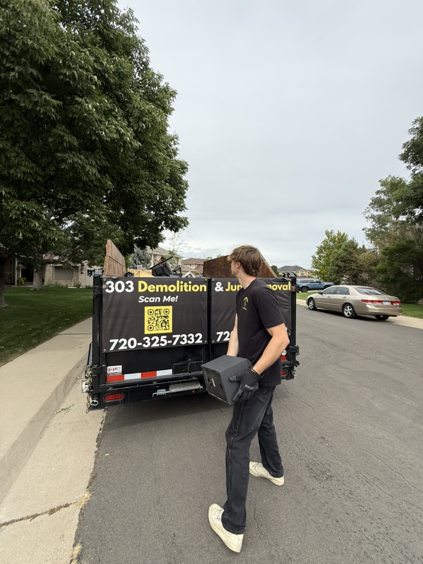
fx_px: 228
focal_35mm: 14
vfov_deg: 102.1
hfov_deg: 85.7
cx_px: 212
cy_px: 282
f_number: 2.2
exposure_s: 1/1399
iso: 50
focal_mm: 2.22
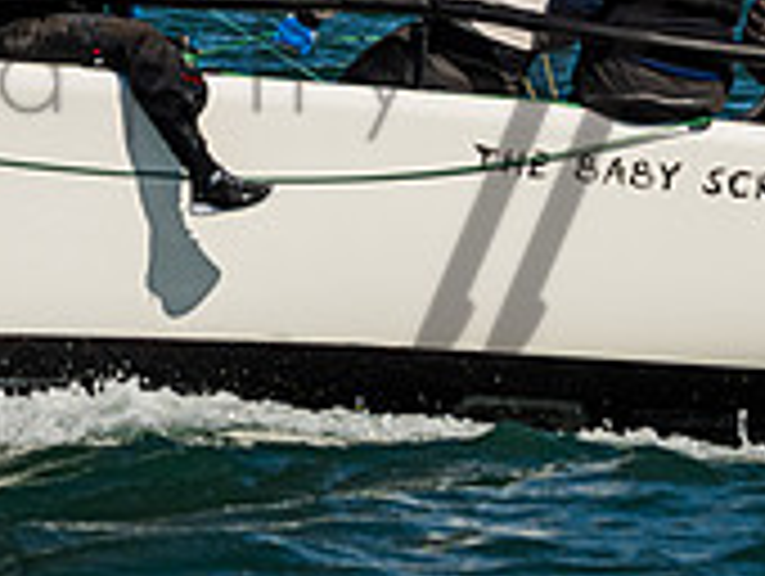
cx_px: 216
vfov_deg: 3.1
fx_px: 10512
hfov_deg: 4.2
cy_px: -263
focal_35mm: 475
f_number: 8
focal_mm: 145
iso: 400
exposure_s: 1/3200
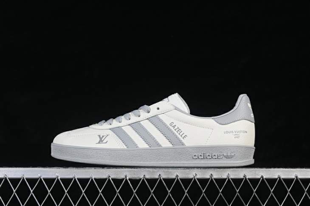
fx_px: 646
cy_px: 103
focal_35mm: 75
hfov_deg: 27.0
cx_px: 155
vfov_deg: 18.2
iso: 160
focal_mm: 50
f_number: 8
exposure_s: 1/80
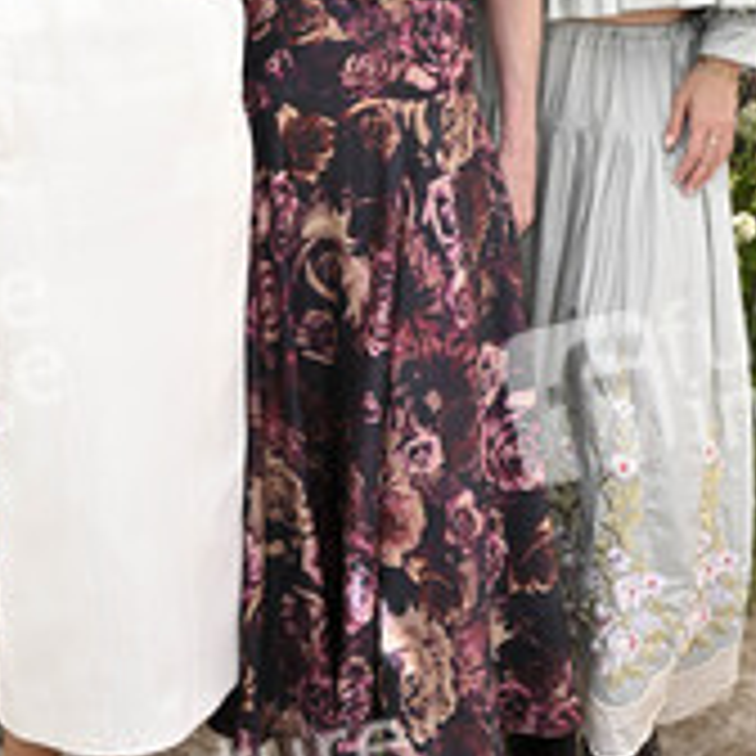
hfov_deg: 21.9
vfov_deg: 21.6
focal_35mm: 79
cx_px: 324
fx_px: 1952
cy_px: 153
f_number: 6.3
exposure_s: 1/320
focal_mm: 39
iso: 250
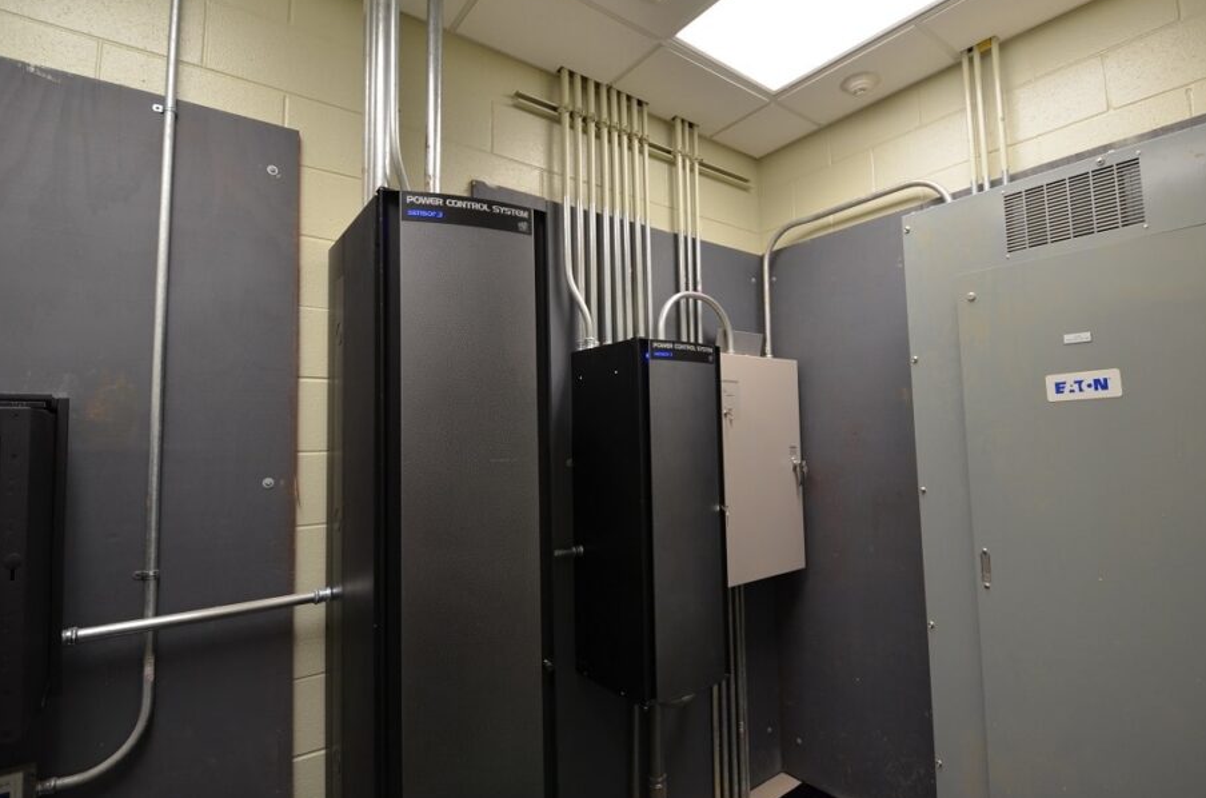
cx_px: 650
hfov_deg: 93.2
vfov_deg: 70.1
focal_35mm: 17
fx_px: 568
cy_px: 371
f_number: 4
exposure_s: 1/60
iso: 640
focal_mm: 10
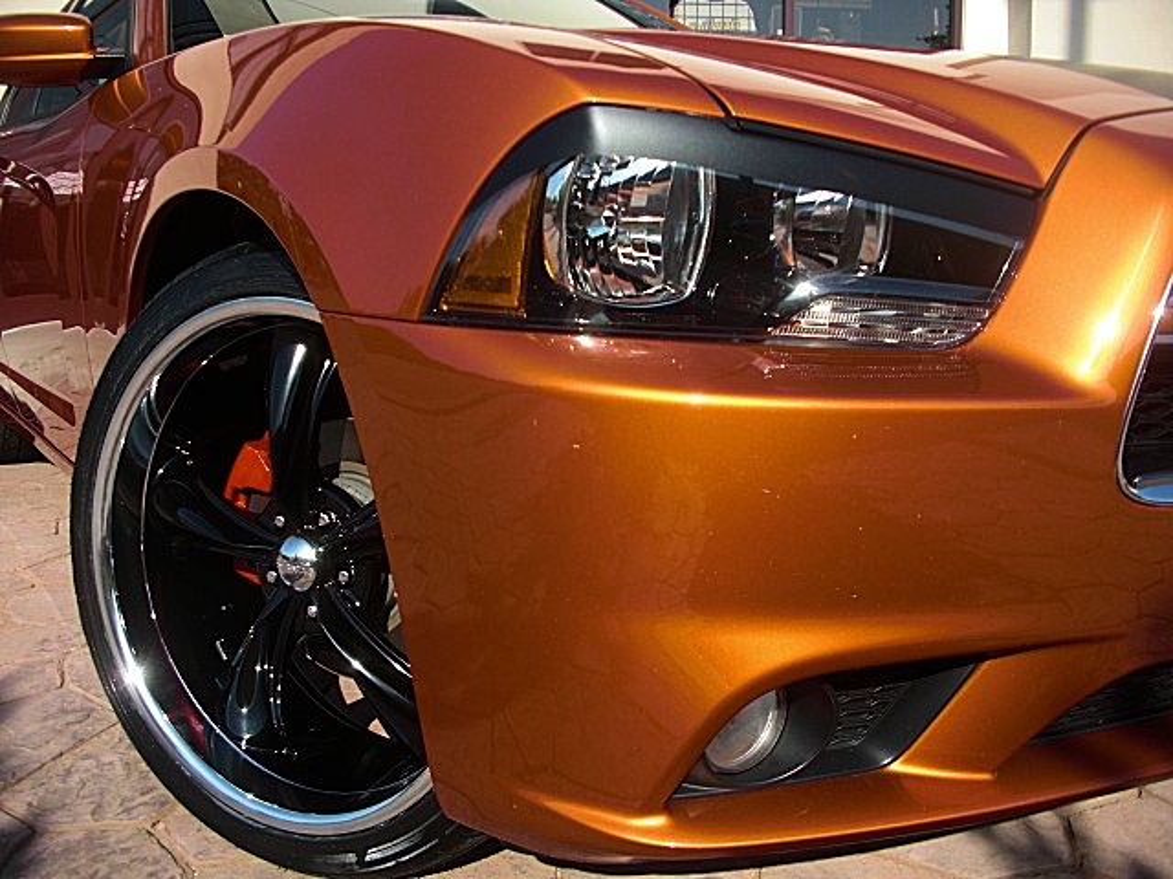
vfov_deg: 39.7
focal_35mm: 36
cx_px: 586
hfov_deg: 51.4
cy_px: 440
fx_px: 1220
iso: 50
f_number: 2.8
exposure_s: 1/640
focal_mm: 6.3
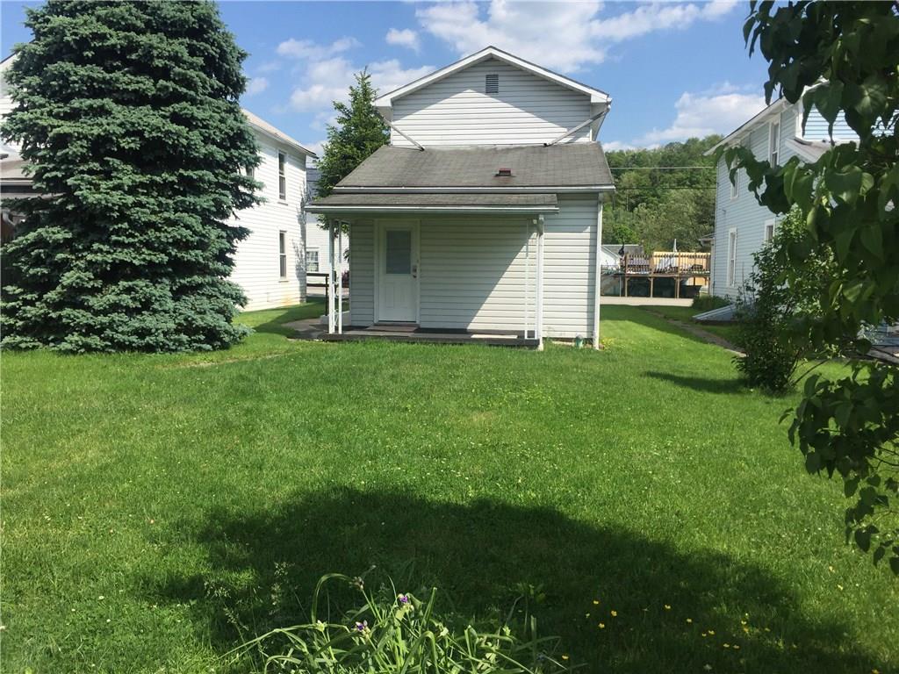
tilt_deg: -5.5
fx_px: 753
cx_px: 450
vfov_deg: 48.2
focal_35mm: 29
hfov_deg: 61.7
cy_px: 337
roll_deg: -0.9
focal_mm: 4.15
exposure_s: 1/2326
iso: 32
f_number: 2.2
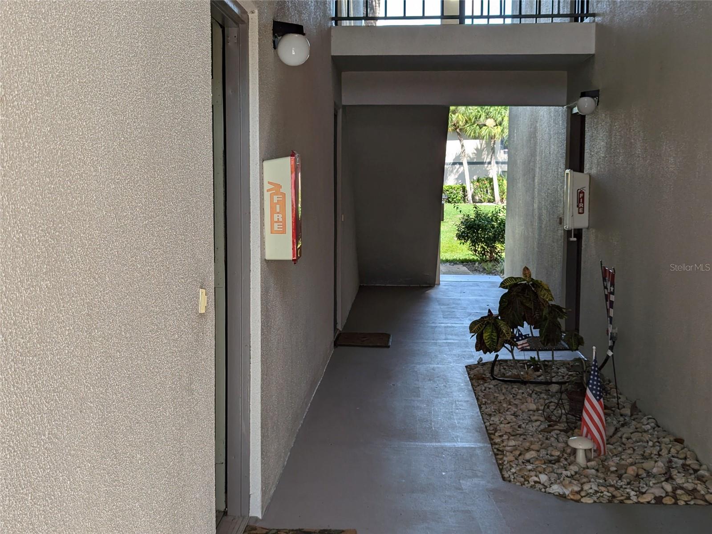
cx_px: 356
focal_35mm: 48
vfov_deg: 30.3
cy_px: 267
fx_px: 987
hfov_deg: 39.7
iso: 40
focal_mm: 6.81
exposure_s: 1/447
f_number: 1.85
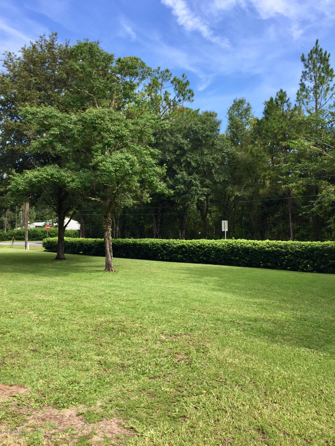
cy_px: 223
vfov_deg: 61.7
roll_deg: -1.0
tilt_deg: +3.4
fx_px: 374
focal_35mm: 29
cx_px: 168
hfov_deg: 48.2
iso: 32
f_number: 2.2
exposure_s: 1/898
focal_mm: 4.15
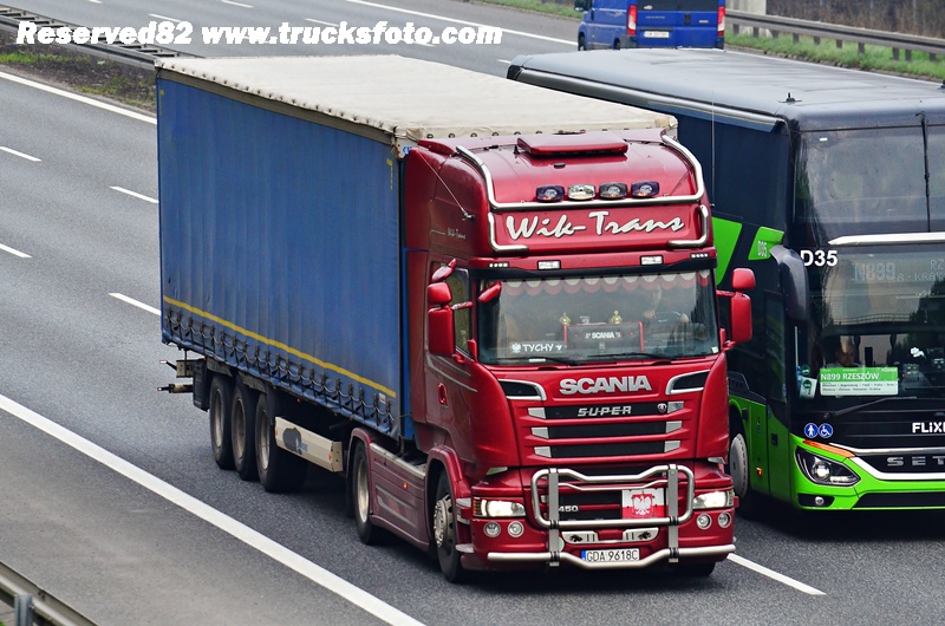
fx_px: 8252
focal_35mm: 315
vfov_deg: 4.3
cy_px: 313
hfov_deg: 6.6
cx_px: 472
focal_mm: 210
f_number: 7.1
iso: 640
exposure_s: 1/1000
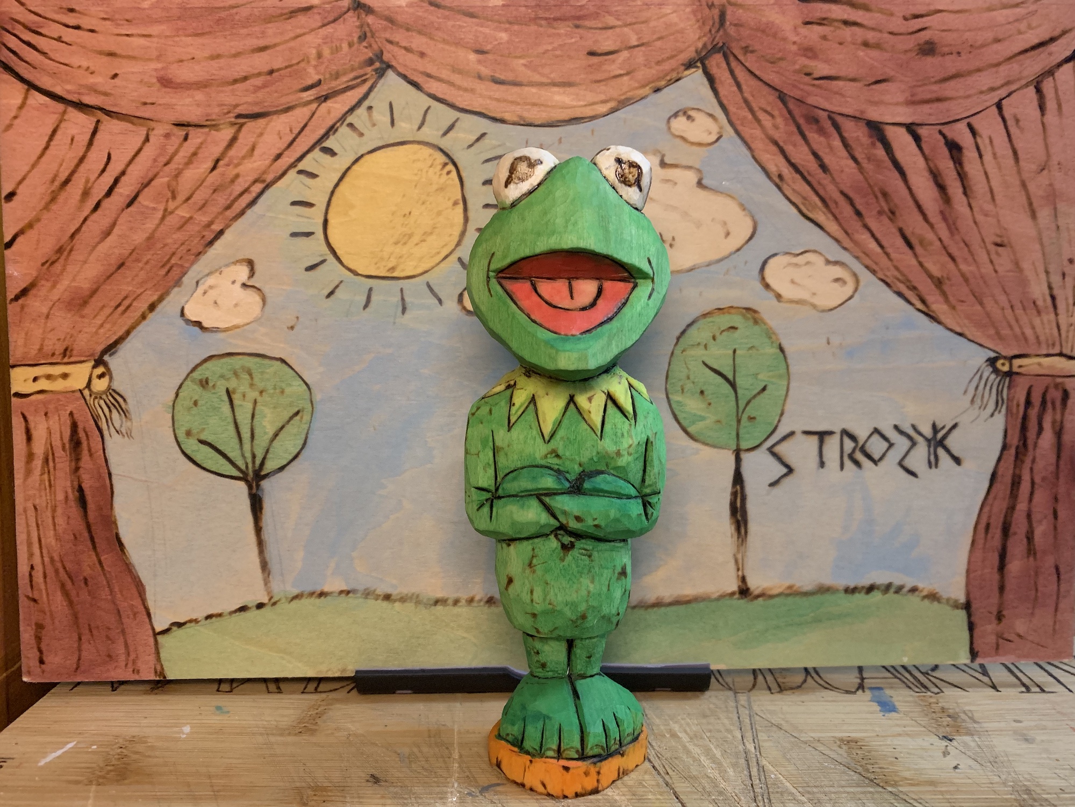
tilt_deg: -7.1
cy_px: 404
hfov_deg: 67.3
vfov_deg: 53.1
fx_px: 807
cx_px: 538
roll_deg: -1.0
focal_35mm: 26
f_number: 1.8
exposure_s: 1/30
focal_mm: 4.25
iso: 500
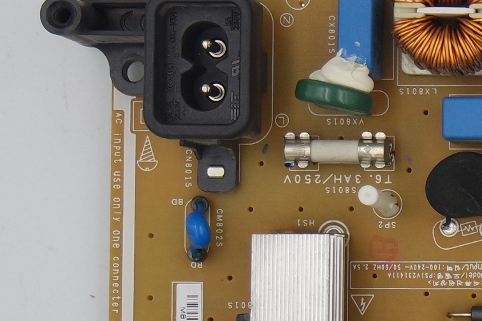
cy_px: 212
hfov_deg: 10.4
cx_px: 789
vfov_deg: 7.3
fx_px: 2530
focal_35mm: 189
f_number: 4.5
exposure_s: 1/125
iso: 160
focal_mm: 18
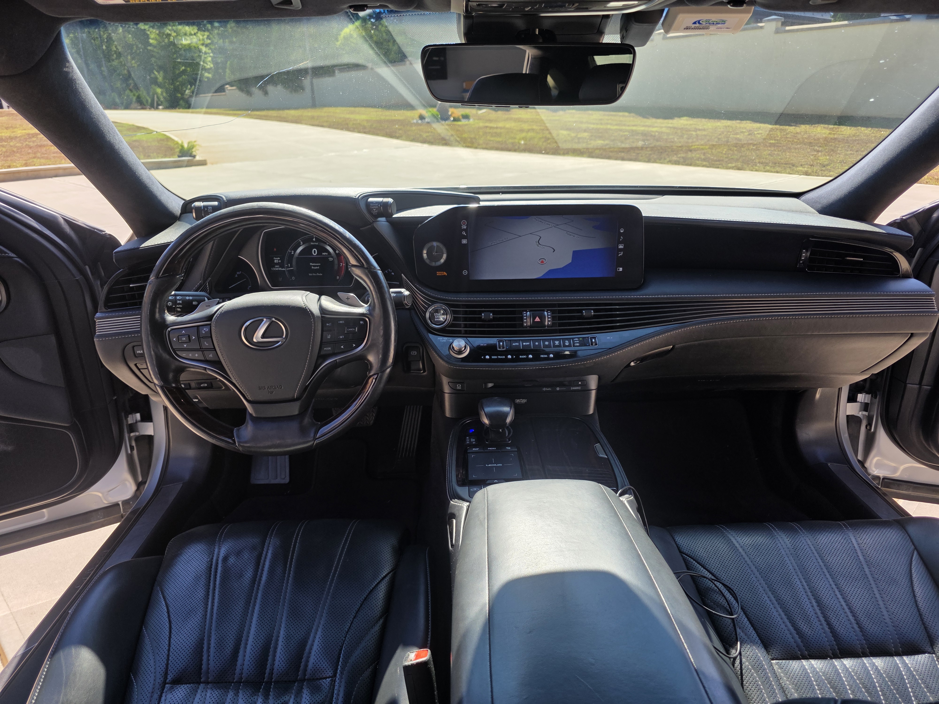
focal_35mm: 23
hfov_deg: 73.9
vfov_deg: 58.9
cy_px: 352
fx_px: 624
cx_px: 470
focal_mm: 6.3
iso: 80
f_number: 1.7
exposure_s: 1/1804
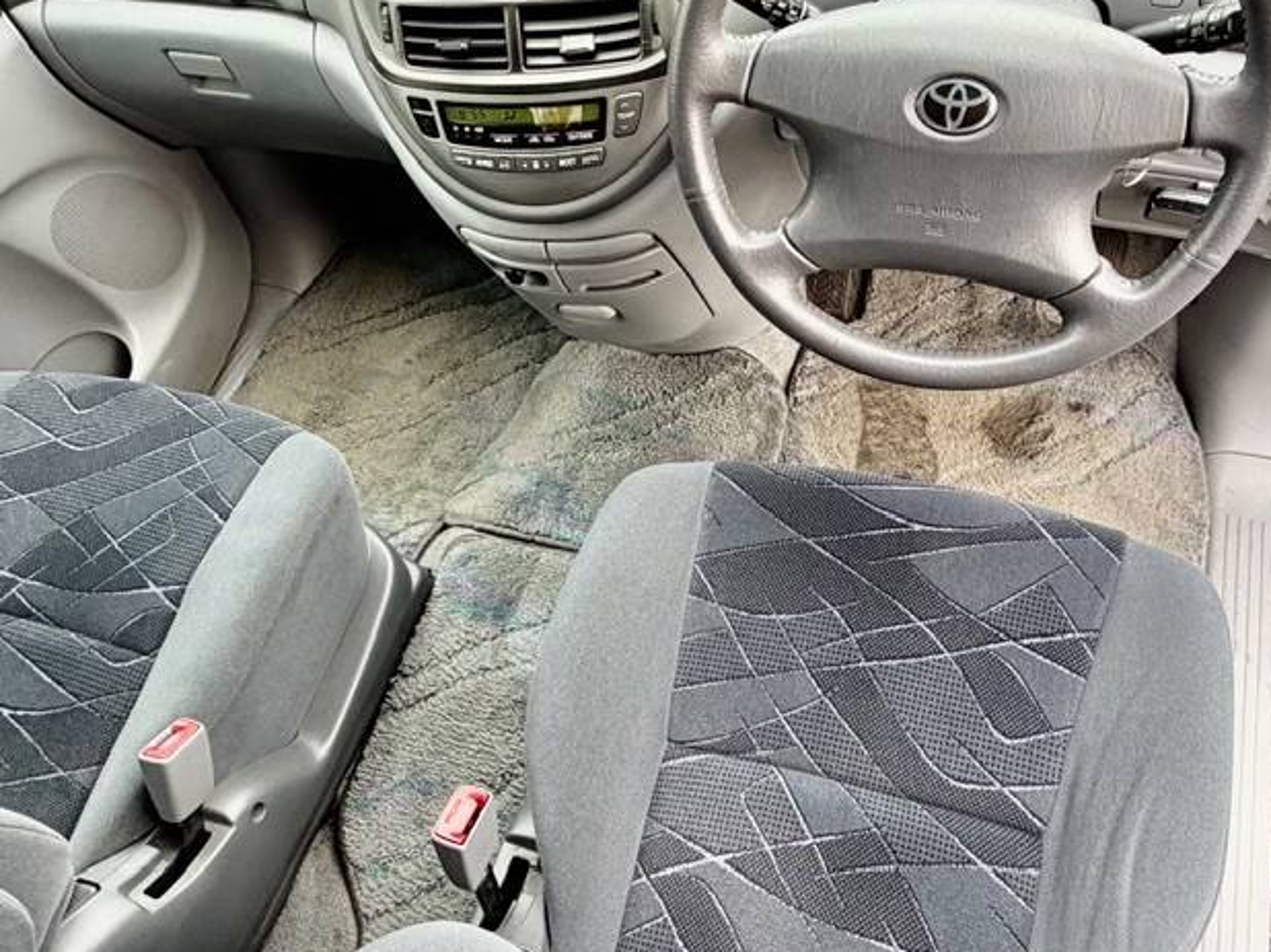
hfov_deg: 61.6
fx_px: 1064
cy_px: 450
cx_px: 691
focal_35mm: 29
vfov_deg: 48.2
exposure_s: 1/121
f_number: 2.2
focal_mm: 2.22
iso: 320
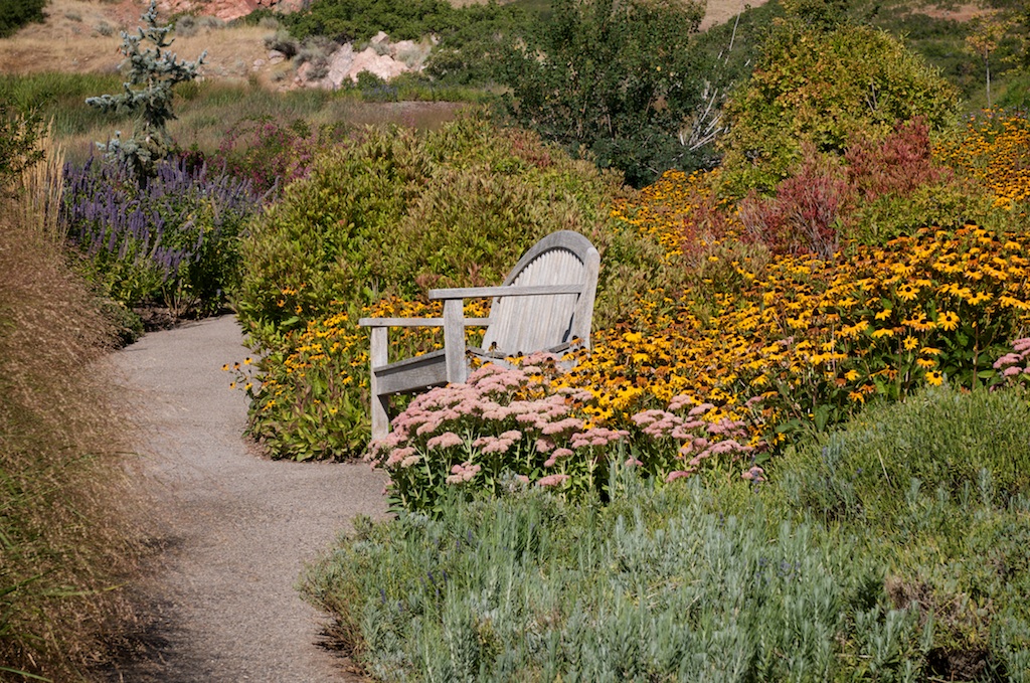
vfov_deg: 14.7
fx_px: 2656
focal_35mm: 93
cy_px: 342
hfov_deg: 21.9
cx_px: 515
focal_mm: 62
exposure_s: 1/500
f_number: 11
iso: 200
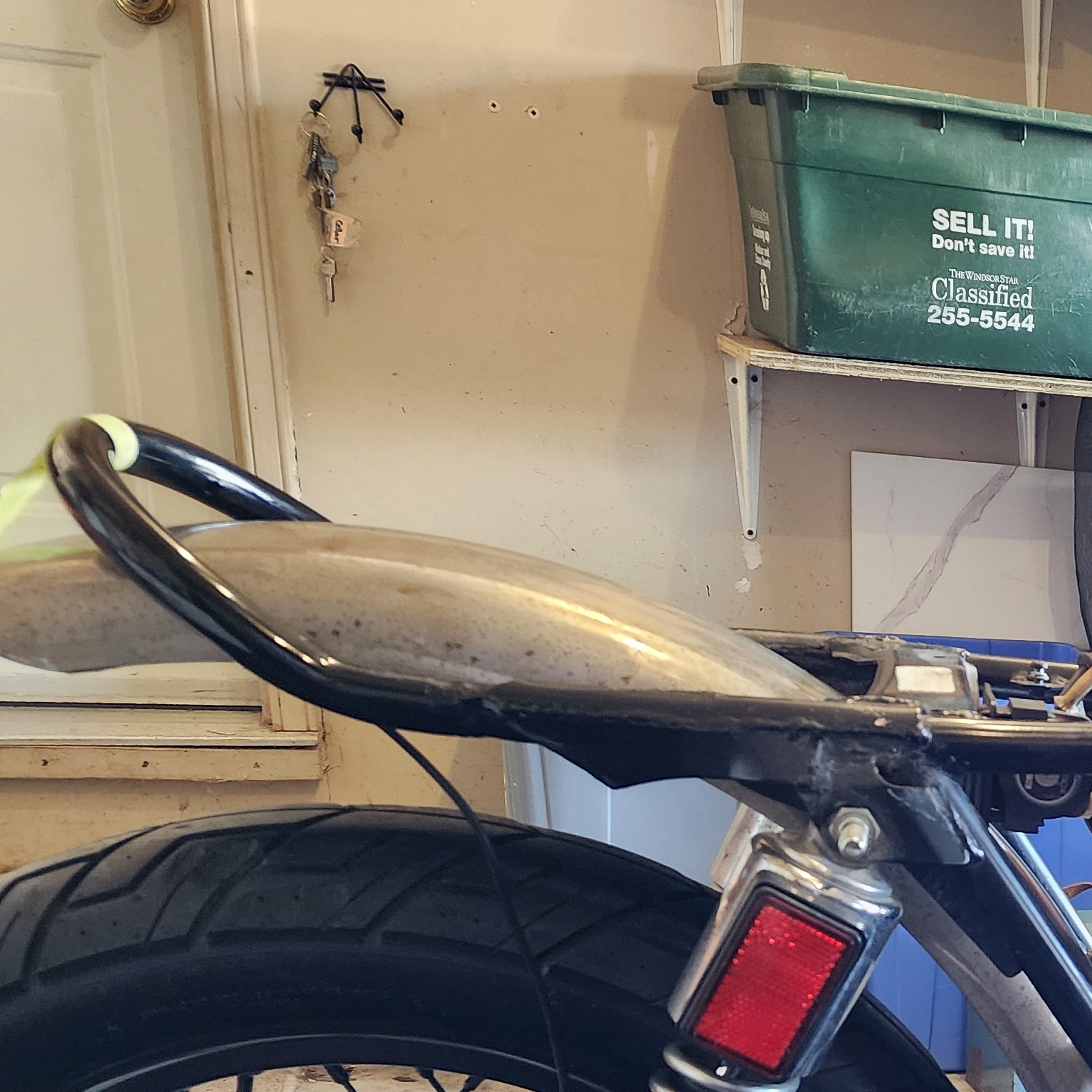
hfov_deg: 27.5
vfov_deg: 30.2
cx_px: 1373
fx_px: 1892
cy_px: 1062
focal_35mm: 53
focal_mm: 6.4
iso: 640
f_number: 1.8
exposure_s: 1/60
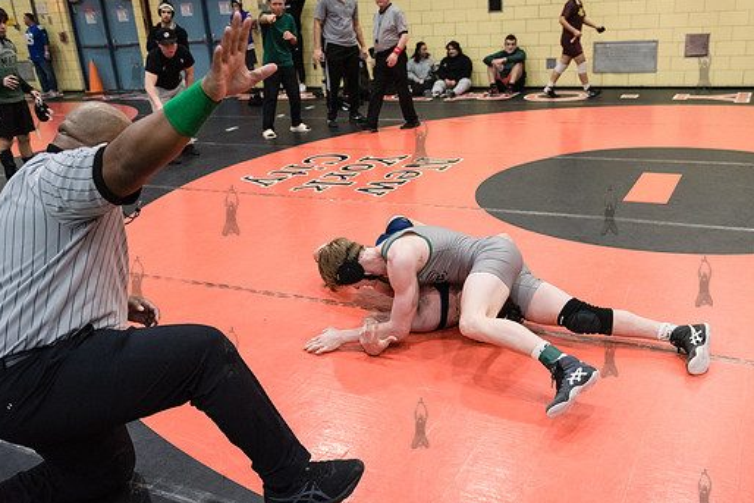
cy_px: 281
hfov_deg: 54.3
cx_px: 420
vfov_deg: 37.8
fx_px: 733
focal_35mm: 35
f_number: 3.2
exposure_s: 1/640
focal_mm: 31
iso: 8000
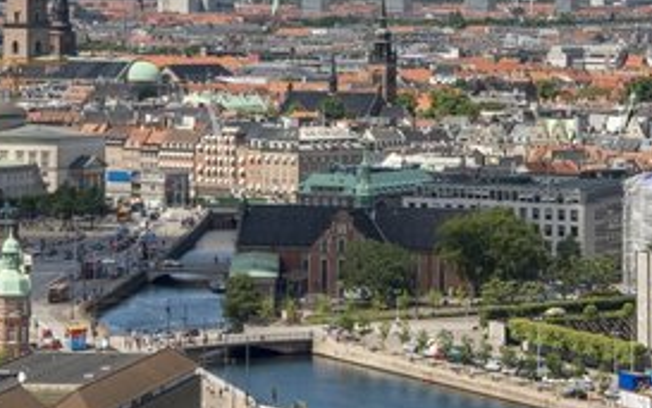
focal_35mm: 209
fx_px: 3716
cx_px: 294
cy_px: 66
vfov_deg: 6.3
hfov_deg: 10.0
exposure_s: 1/400
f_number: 11
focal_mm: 112
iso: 250
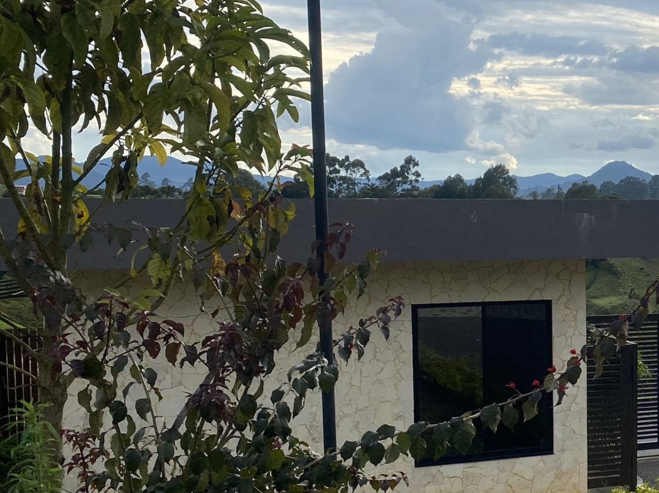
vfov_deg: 23.2
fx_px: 1199
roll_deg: -0.1
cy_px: 294
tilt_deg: -5.2
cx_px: 792
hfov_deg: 27.1
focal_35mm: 63
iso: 32
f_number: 1.8
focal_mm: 4.25
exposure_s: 1/2315
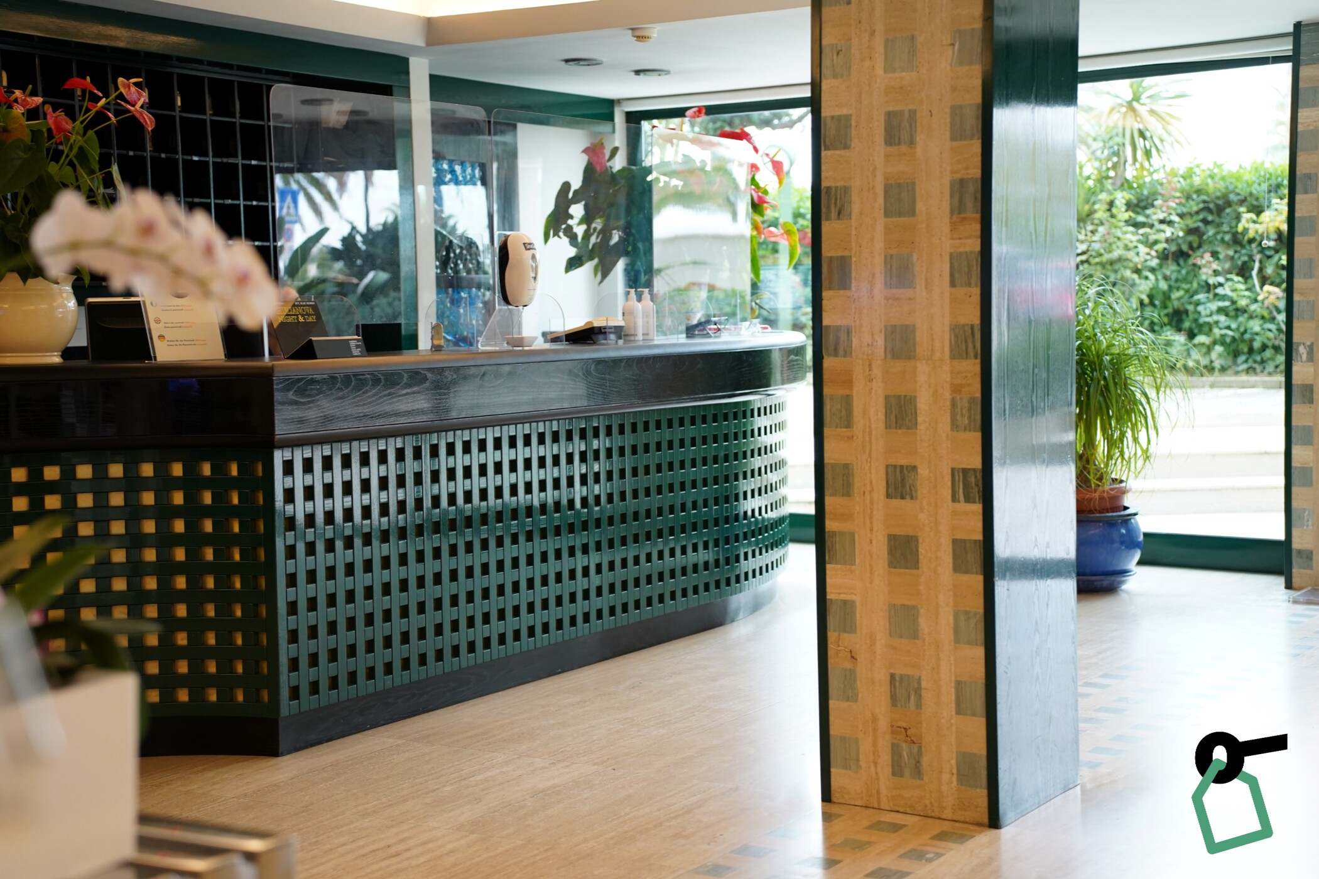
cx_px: 660
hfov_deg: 35.6
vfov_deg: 24.2
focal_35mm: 56
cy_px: 440
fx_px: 2052
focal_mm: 56
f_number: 2.8
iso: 1600
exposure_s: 1/250
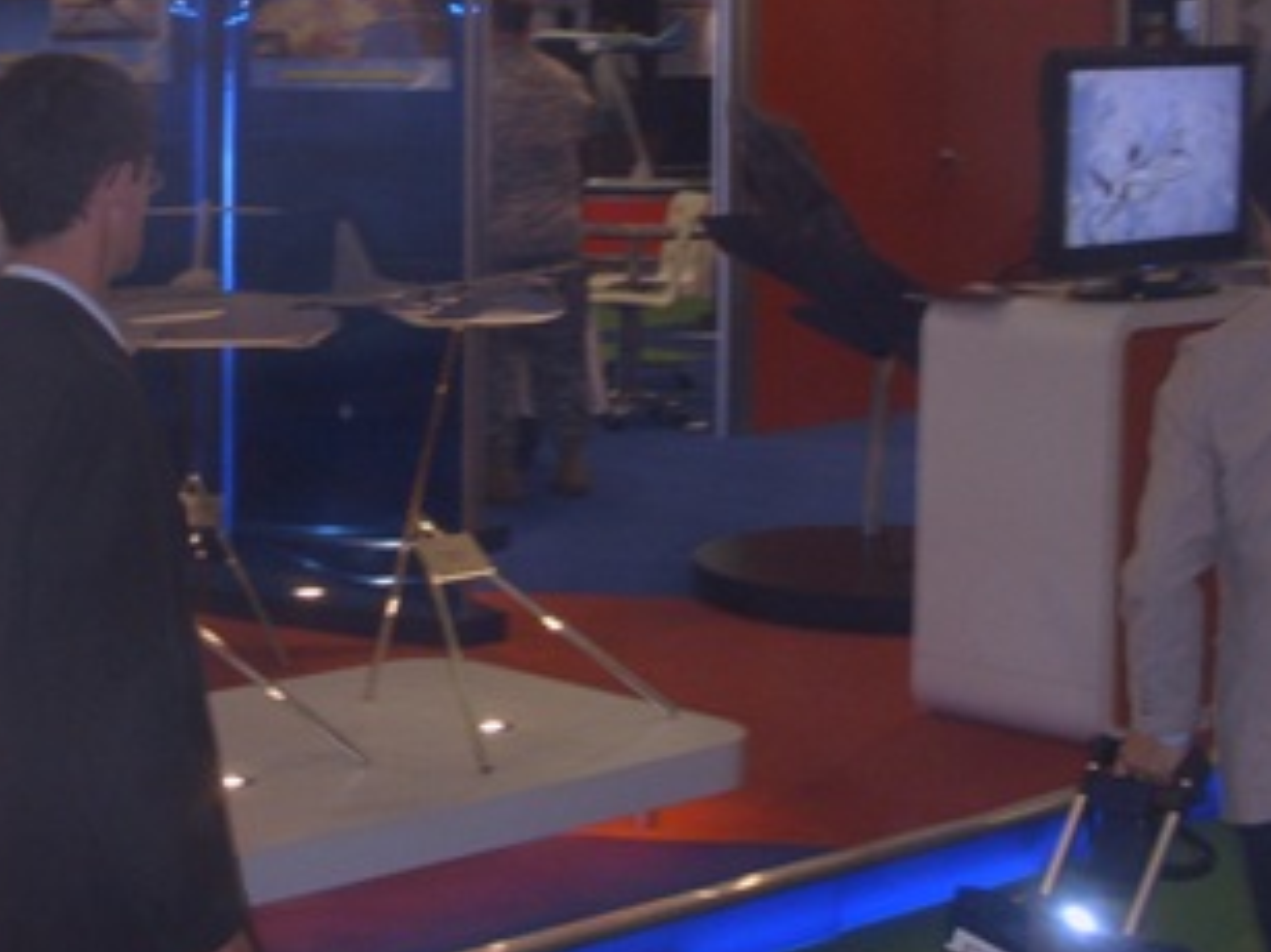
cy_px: 128
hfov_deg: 25.0
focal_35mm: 75
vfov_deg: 19.3
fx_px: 2753
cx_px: 66
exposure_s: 1/45
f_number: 3.5
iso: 100
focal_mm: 6
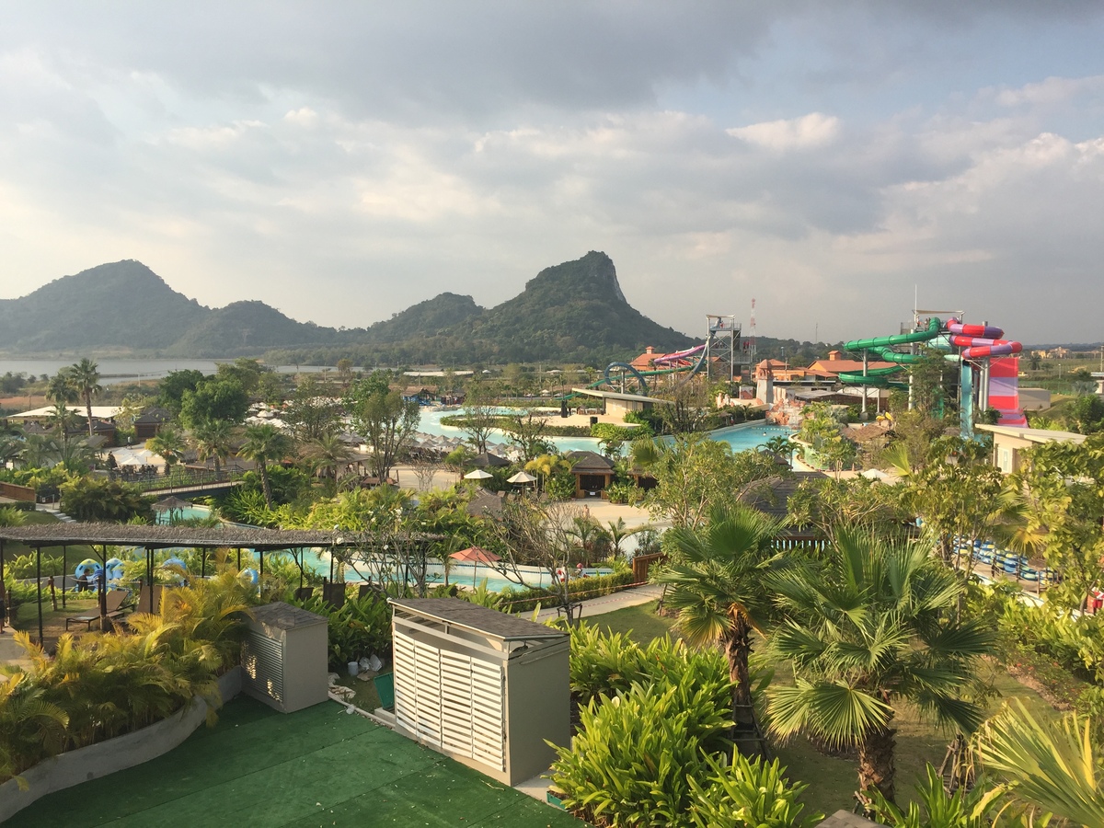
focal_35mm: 29
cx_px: 552
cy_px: 414
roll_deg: -0.9
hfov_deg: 61.7
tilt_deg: -3.7
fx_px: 925
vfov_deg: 48.2
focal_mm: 4.15
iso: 32
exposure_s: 1/1041
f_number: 2.2
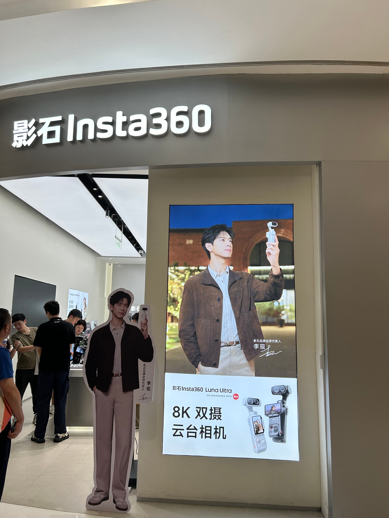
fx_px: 390
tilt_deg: +7.9
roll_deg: -1.8
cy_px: 259
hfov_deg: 53.1
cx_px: 194
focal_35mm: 26
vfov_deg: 67.3
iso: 40
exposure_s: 1/252
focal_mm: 5.7
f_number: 1.5
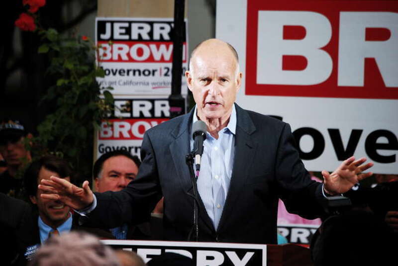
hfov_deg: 7.4
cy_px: 133
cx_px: 199
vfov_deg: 5.0
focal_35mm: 278
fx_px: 3071
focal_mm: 185
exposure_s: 1/320
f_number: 5.6
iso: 200
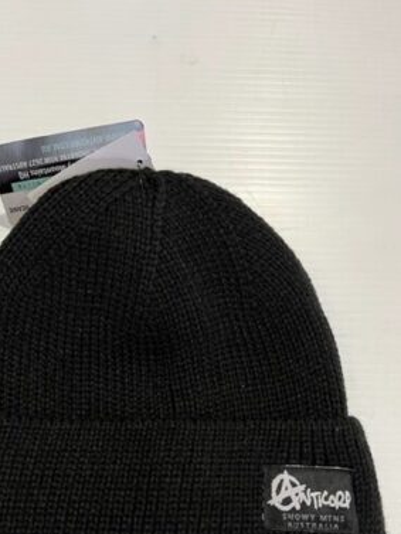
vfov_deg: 53.3
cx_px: 147
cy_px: 338
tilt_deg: -78.5
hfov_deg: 41.5
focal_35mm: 34
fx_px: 525
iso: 125
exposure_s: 1/50
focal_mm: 5.1
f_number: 1.6
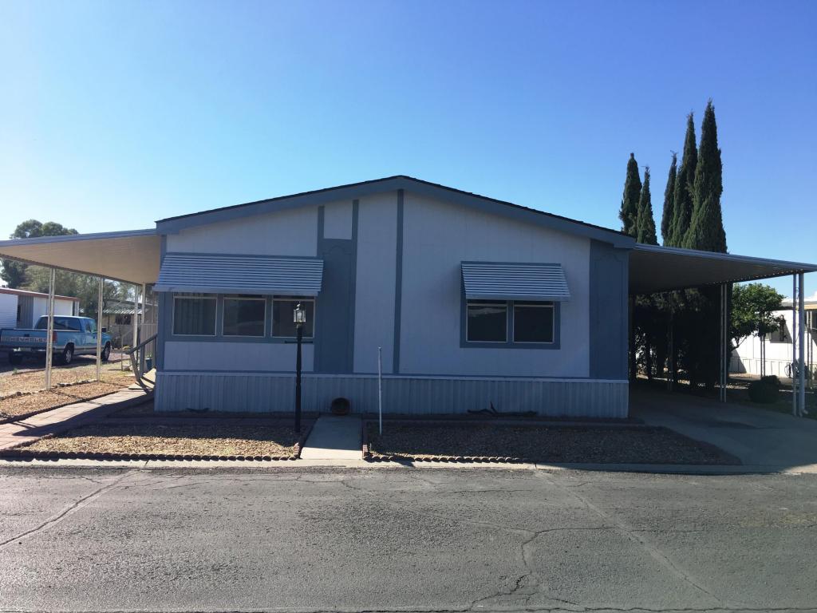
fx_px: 684
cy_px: 306
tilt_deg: +2.7
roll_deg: -1.3
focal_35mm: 29
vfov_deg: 48.2
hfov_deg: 61.7
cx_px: 408
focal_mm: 4.15
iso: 25
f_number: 2.2
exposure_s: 1/1083
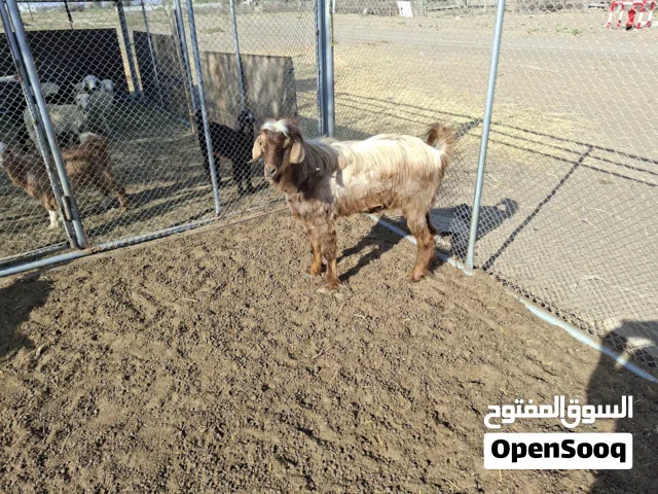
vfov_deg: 58.9
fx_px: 437
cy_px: 247
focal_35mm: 23
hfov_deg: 73.9
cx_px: 329
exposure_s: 1/936
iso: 40
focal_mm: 5.54
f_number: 1.8
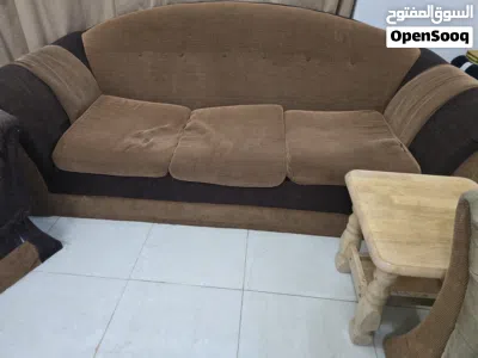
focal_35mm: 23
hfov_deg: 73.9
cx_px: 239
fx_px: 318
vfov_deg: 58.9
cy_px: 179
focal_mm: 6.3
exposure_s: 1/100
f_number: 1.7
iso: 800
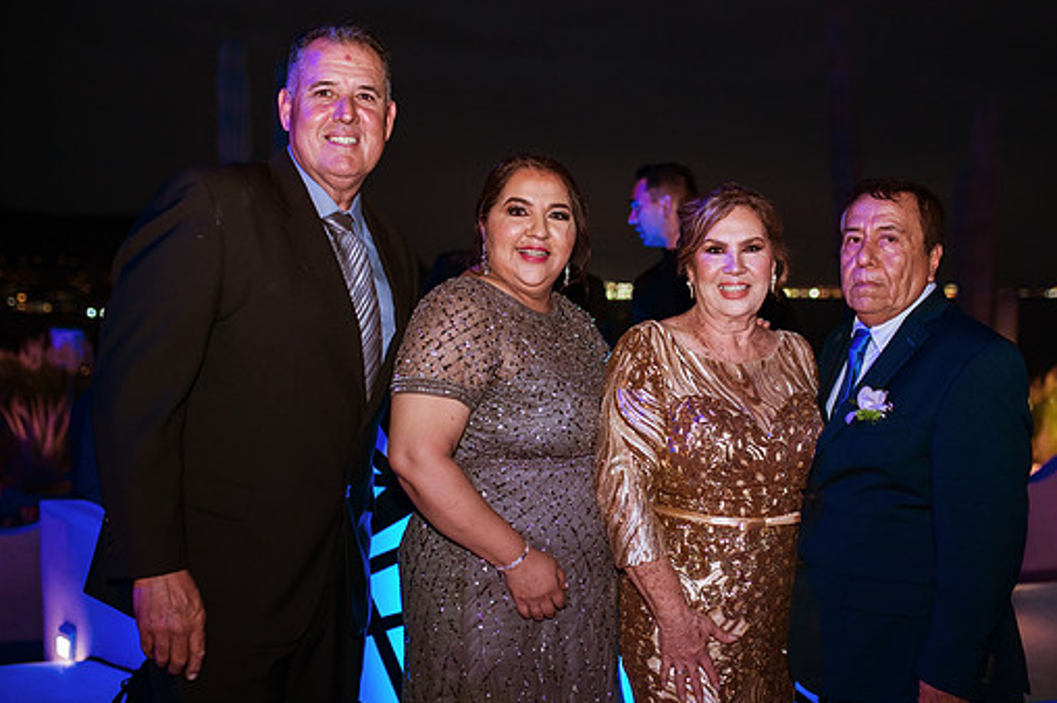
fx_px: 1174
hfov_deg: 48.4
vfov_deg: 33.4
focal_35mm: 40
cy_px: 362
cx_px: 578
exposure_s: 1/100
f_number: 2
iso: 2000
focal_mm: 35
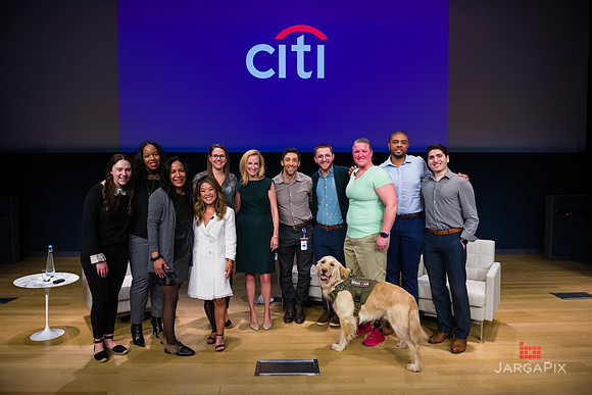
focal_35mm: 24
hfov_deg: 73.7
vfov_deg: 53.2
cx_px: 296
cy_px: 198
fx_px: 395
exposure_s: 1/250
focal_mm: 24
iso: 1000
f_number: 5
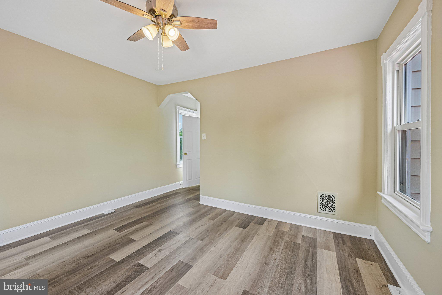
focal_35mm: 14
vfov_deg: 81.2
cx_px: 221
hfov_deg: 104.3
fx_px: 172
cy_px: 148
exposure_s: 1/15
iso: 220
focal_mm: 14
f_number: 8
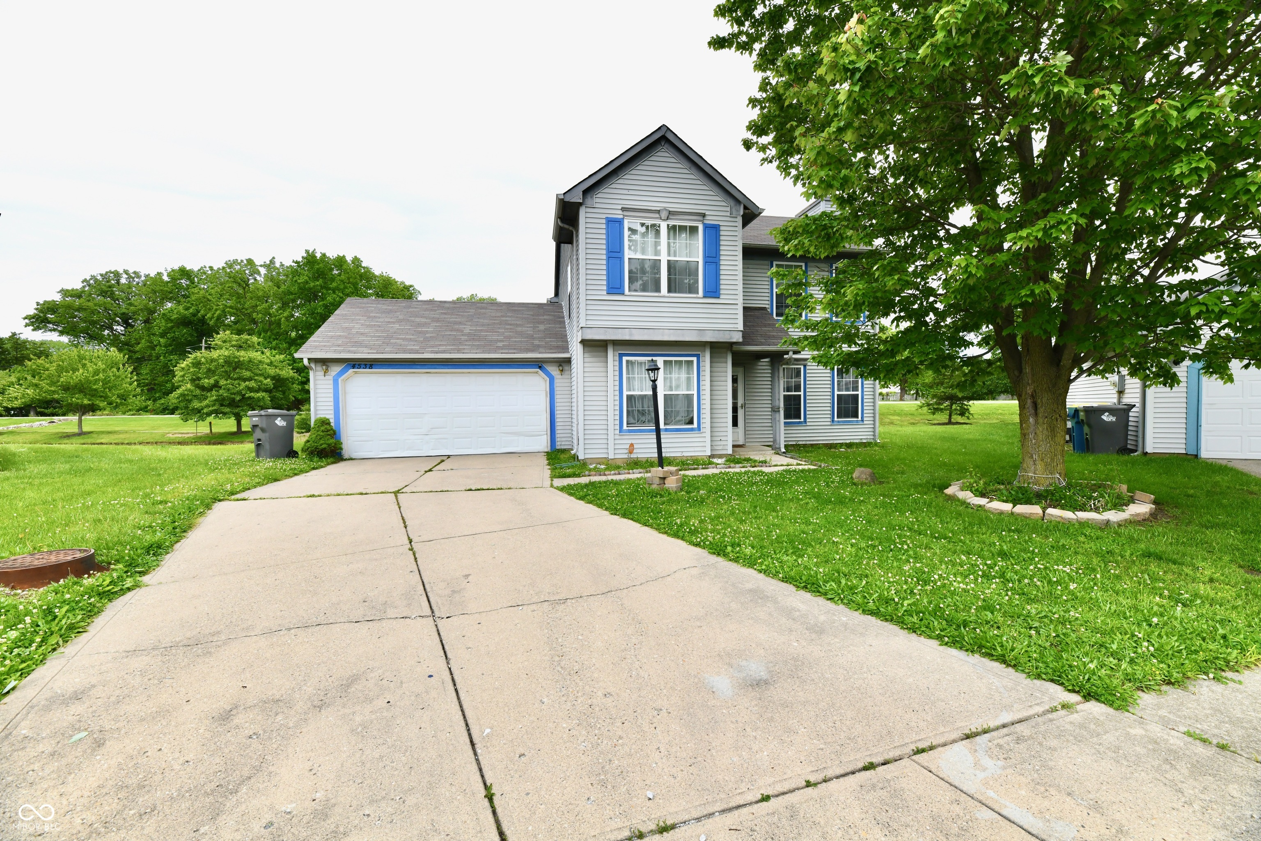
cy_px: 420
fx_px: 490
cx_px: 630
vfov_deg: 81.2
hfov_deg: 104.3
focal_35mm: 14
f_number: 11
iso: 640
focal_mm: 14
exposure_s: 1/500
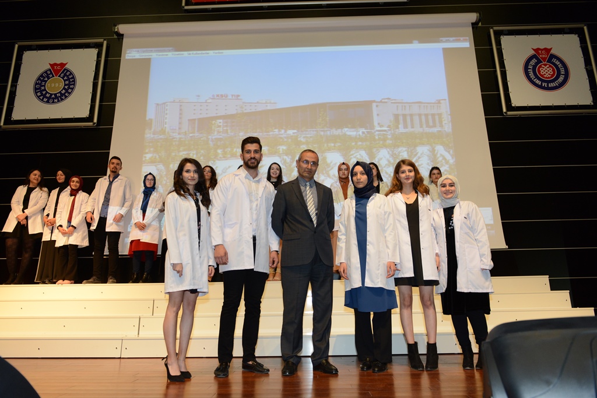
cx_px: 298
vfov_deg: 53.1
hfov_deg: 73.7
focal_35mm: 24
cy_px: 199
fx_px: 398
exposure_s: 1/80
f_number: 4
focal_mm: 24
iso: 1600
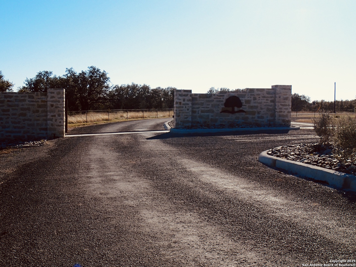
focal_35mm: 40
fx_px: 411
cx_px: 178
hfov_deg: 46.8
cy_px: 134
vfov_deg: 36.0
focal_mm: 7.34
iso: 100
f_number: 11
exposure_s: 1/160
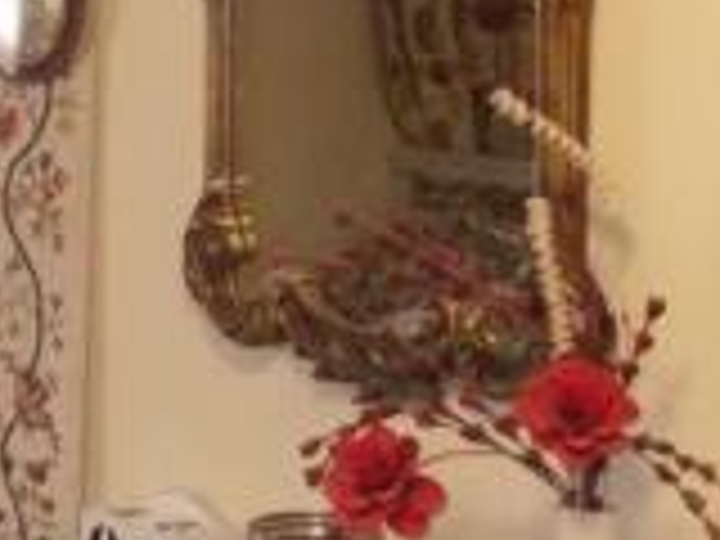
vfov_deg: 14.4
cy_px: 101
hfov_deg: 17.9
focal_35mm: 102
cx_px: -245
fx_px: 2122
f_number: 2.7
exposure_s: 1/60
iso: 500
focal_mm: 4
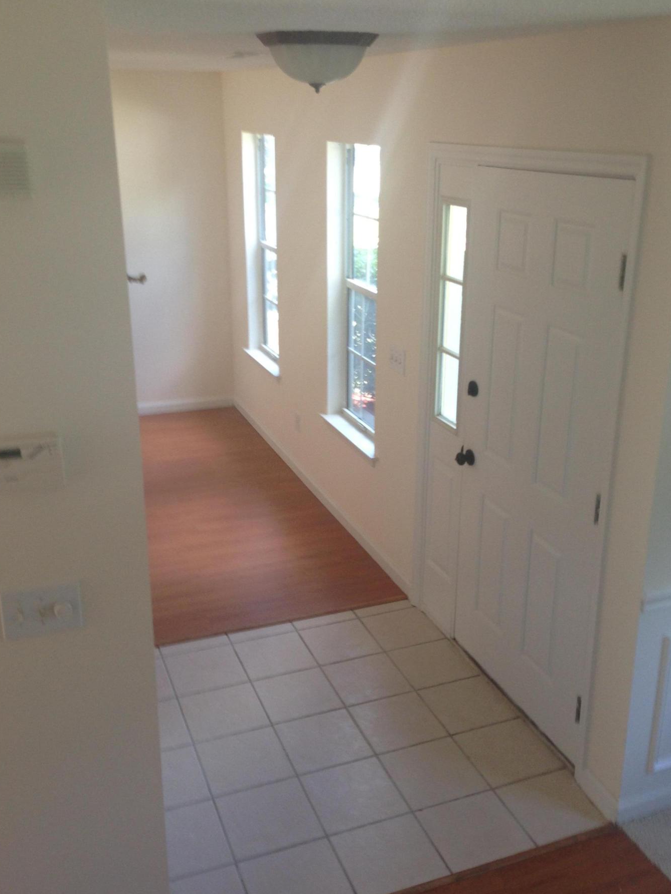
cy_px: 445
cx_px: 337
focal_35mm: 37
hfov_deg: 38.7
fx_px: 956
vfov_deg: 50.1
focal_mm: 4.13
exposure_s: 1/40
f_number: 2.4
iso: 64
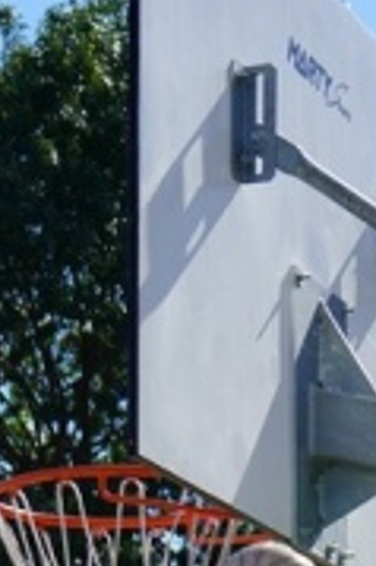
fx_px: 3296
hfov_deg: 6.5
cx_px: -77
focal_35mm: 210
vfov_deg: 9.1
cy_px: 1214
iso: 100
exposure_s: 1/500
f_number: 5.6
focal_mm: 47
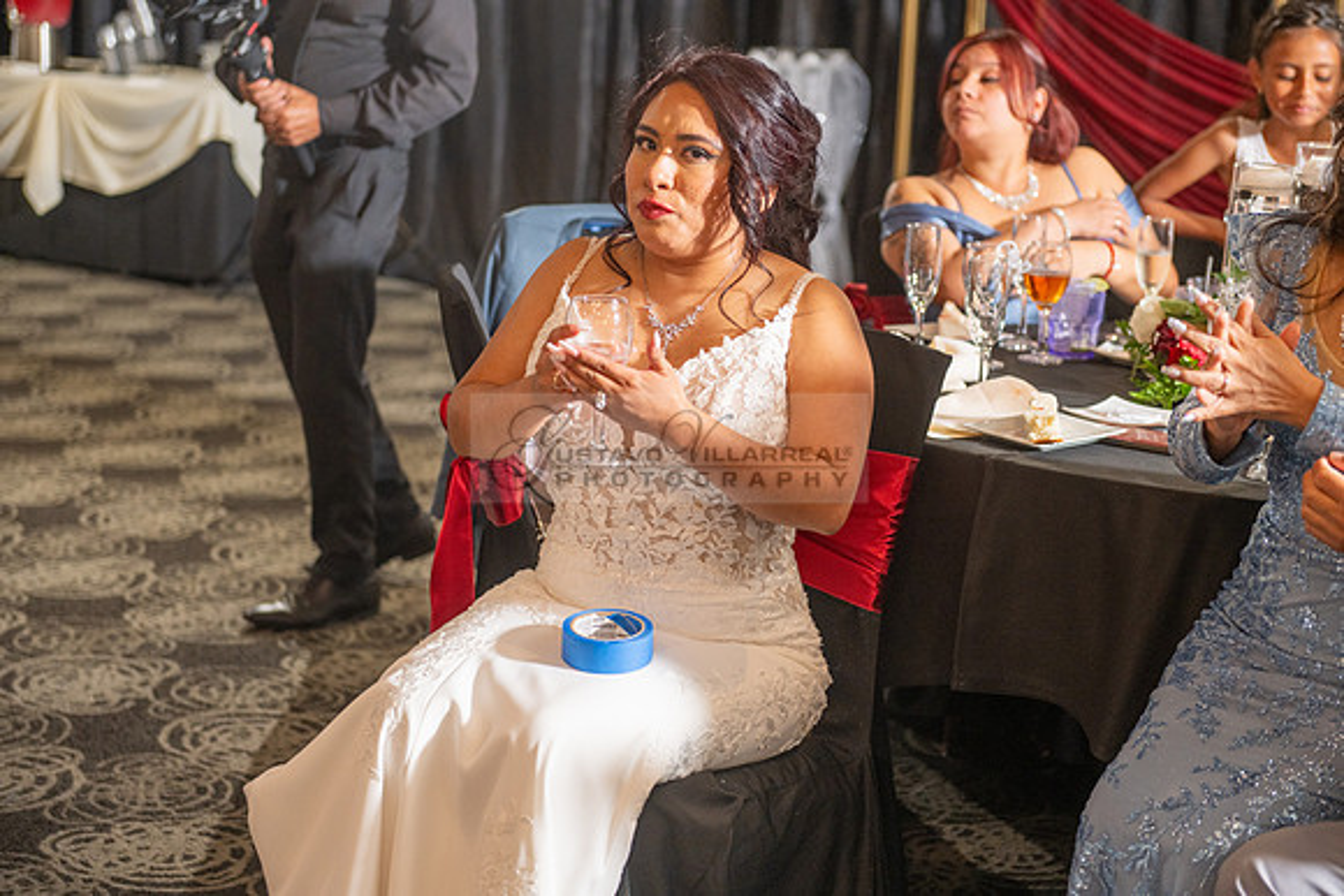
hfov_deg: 28.8
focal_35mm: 70
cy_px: 448
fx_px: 2614
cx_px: 672
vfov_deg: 19.5
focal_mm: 70
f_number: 3.5
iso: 800
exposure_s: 1/125
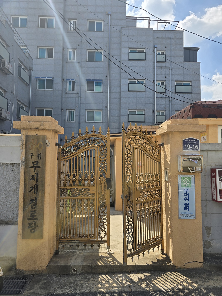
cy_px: 148
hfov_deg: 58.9
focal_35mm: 23
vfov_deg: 73.9
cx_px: 111
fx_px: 197
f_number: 1.7
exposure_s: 1/829
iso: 12
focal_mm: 6.3
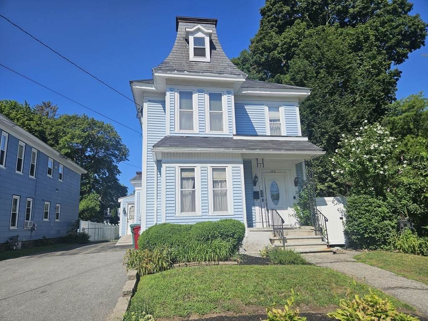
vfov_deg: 58.9
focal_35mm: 23
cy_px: 160
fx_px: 284
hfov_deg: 73.9
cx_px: 214
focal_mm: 5.4
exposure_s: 1/2797
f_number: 1.8
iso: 25
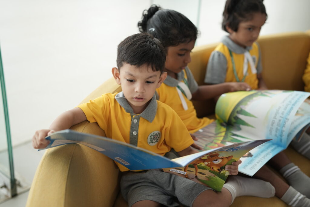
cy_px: 104
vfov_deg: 27.0
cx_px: 155
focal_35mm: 50
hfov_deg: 39.6
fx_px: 431
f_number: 2.2
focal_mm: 50
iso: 800
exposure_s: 1/200
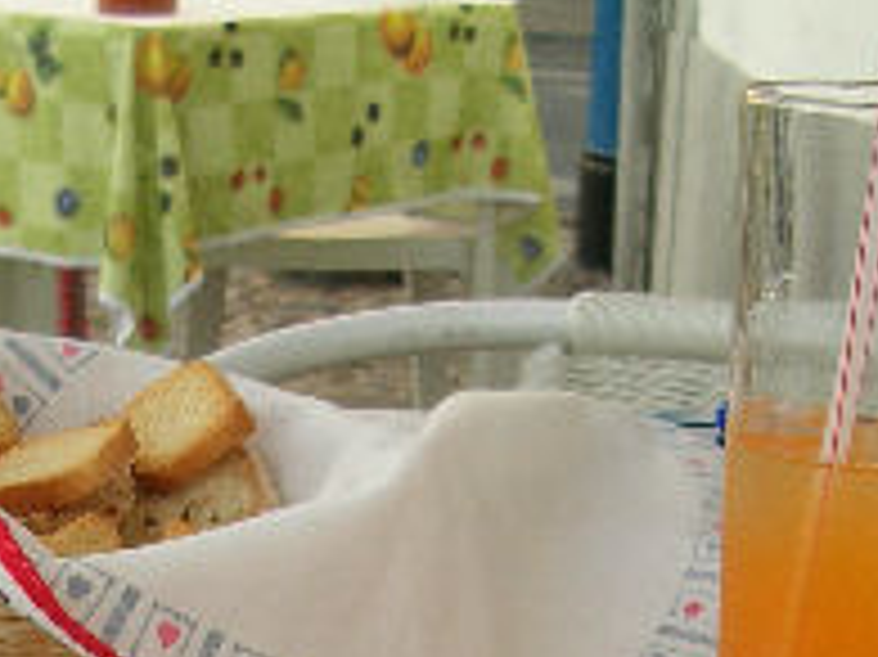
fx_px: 2535
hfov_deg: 19.6
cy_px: 860
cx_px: 351
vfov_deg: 14.2
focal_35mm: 100
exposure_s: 1/121
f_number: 2.8
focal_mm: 5.8
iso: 50
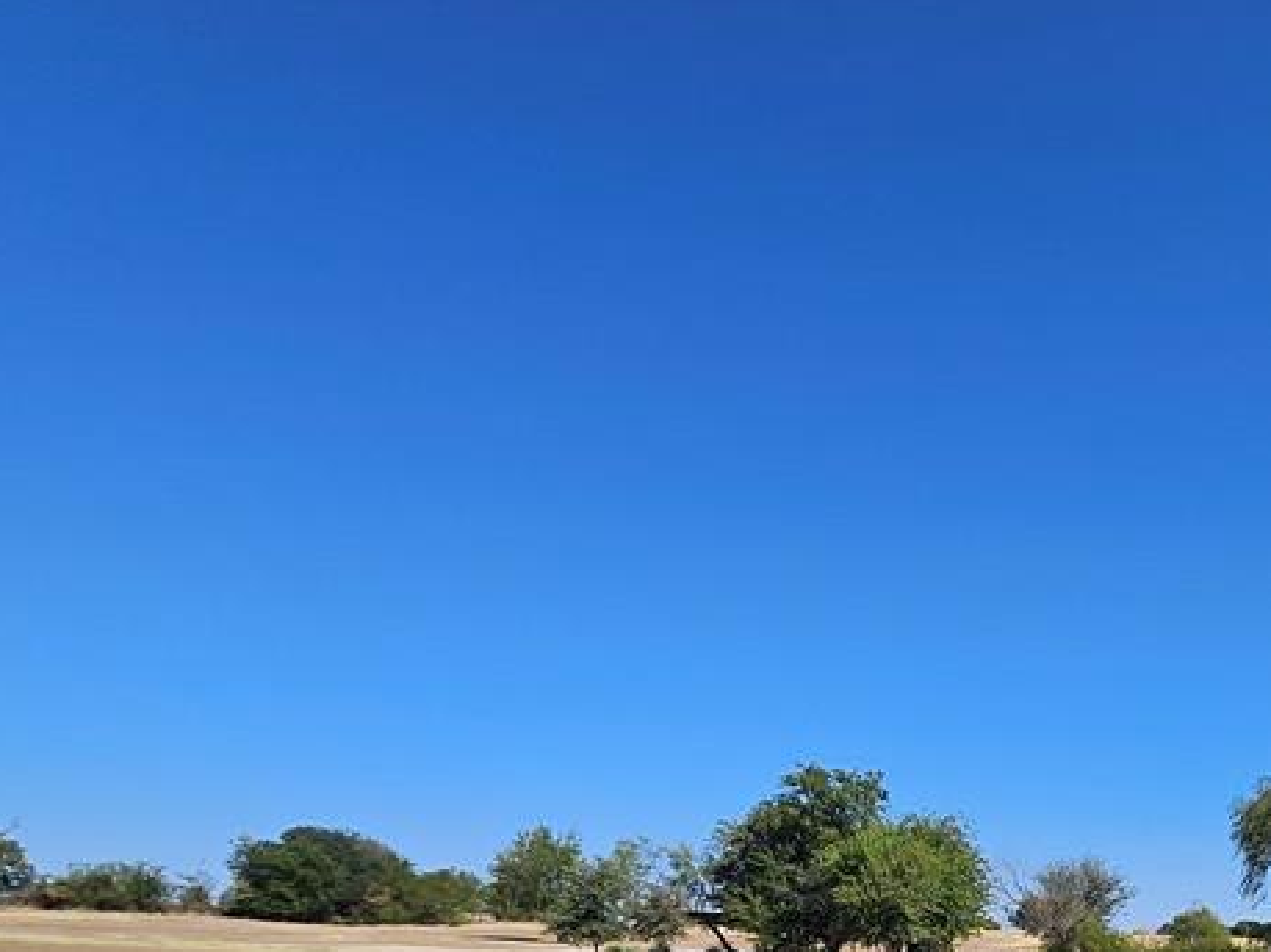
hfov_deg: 57.4
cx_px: 1002
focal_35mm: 29
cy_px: 946
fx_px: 1065
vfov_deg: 42.0
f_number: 2.2
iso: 32
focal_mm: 1.74
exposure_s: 1/2131
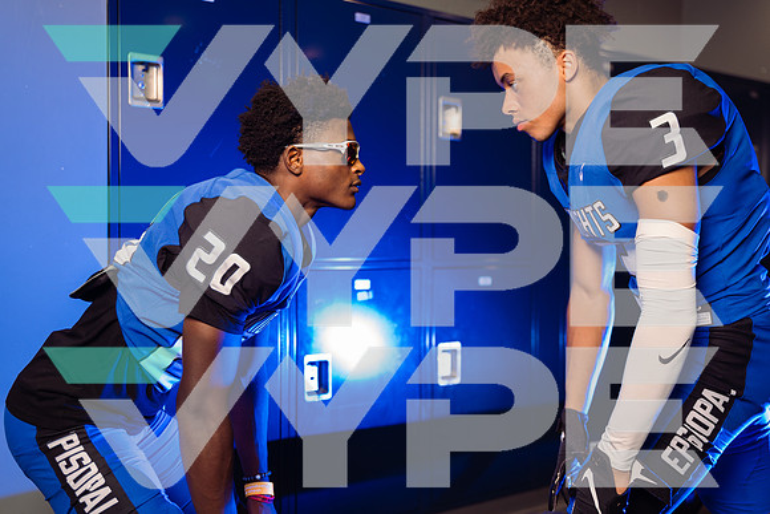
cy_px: 257
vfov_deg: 31.9
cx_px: 385
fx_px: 899
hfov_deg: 46.4
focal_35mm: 42
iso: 500
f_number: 2.8
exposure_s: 1/250
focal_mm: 42
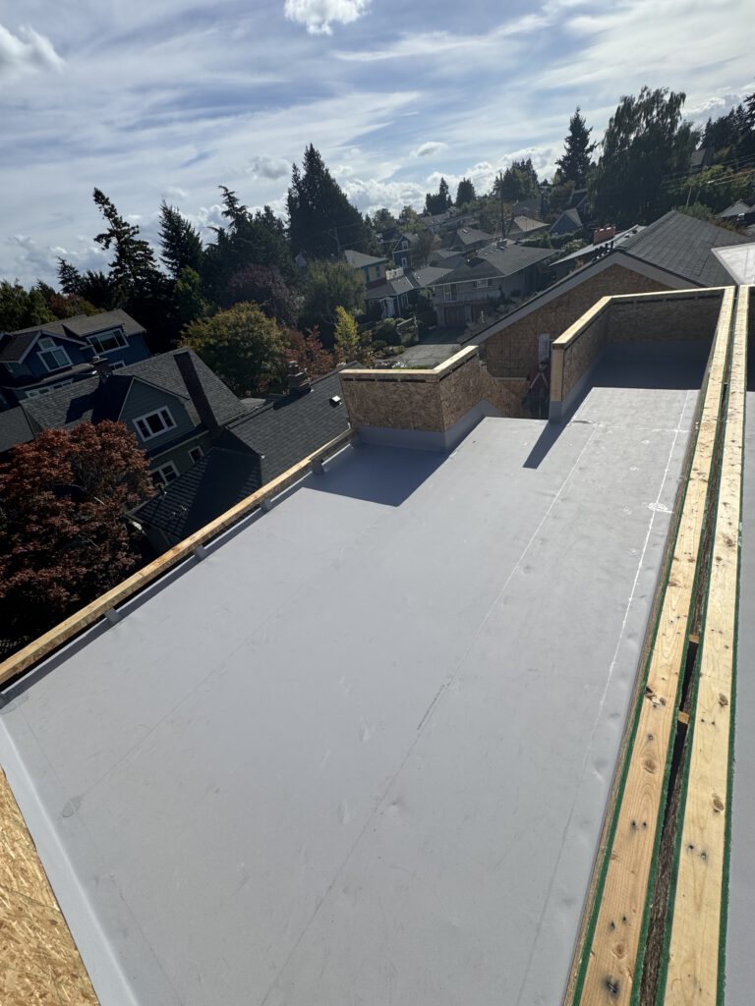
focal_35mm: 14
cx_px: 378
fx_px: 407
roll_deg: +14.8
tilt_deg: -33.6
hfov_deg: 85.7
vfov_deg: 102.1
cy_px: 503
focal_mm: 2.22
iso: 50
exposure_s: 1/3546
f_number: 2.2
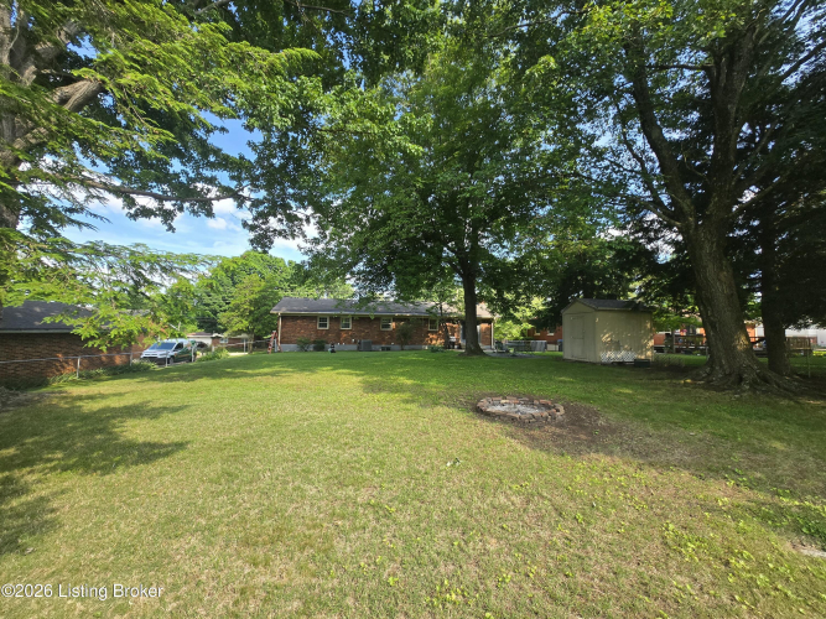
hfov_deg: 106.2
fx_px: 310
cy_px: 310
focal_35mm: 13
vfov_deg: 89.9
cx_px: 413
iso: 25
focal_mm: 1.7
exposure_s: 1/295
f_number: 2.2
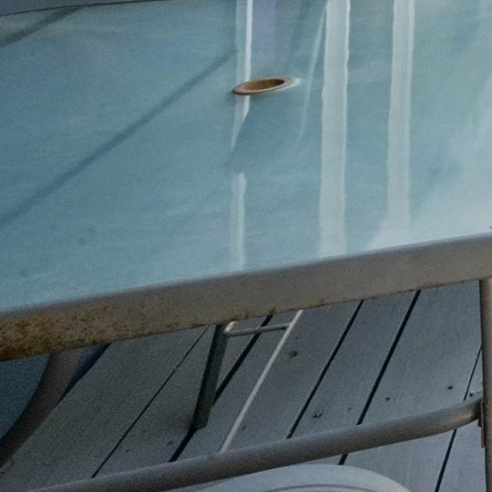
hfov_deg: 16.3
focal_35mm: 66
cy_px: -302
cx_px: 1096
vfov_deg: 20.9
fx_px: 1061
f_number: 22
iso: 800
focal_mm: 16
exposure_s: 1/160
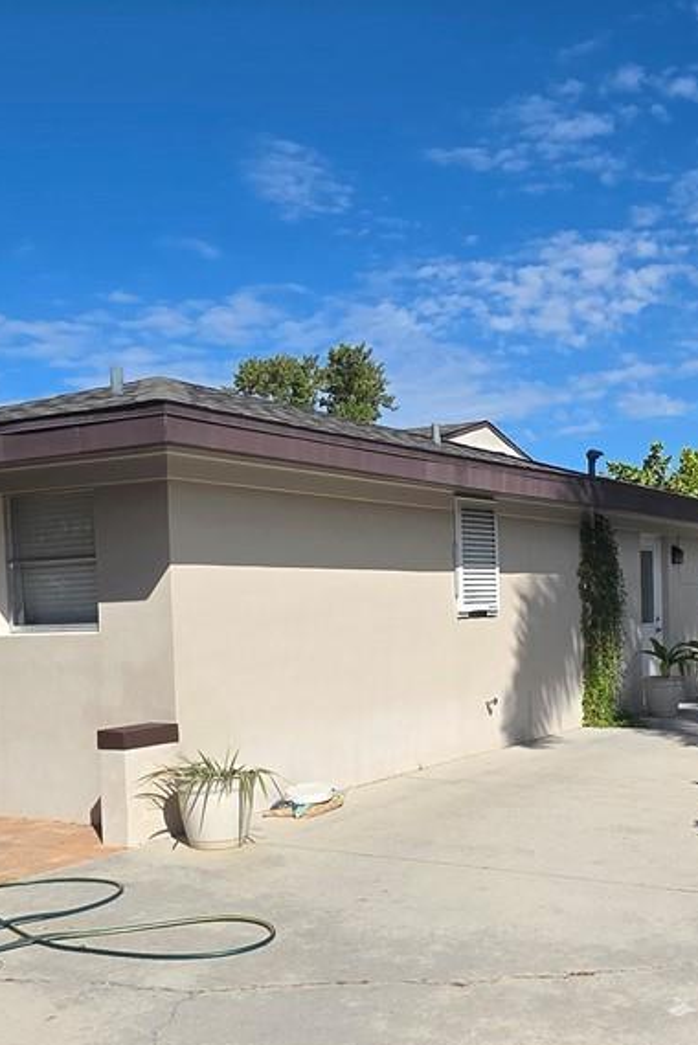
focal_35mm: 38
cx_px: 549
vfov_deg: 50.2
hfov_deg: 34.1
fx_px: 1104
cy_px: 646
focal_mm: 2.2
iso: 40
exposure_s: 1/3446
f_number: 1.9
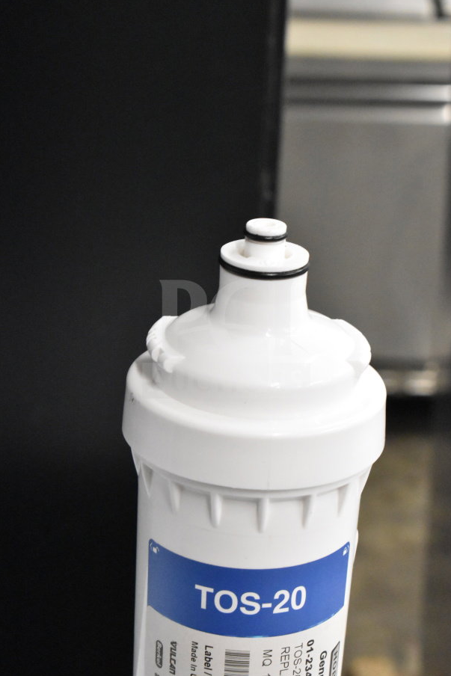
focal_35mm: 84
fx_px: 1568
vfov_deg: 24.3
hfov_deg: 16.4
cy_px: 339
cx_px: 226
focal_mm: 55
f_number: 5.6
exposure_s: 1/100
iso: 8000
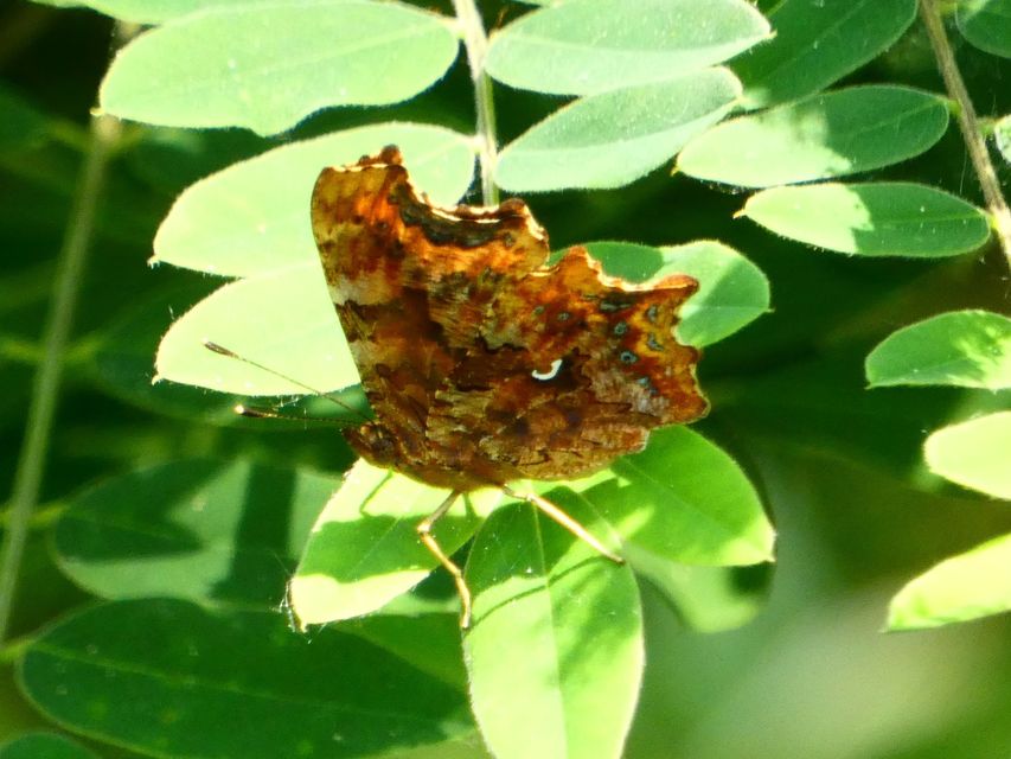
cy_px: 380
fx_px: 26786
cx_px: 506
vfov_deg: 1.6
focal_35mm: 917
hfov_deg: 2.2
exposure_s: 1/125
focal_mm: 164.2
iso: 320
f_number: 5.6
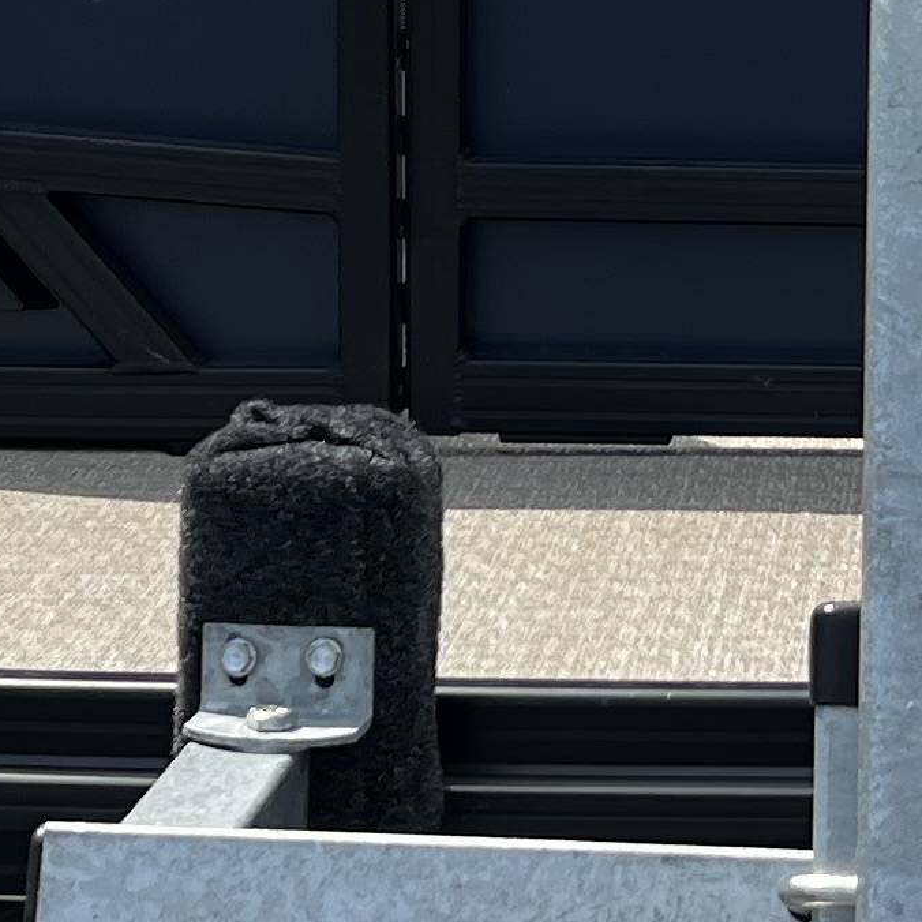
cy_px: 38
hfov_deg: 12.6
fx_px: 4128
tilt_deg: -6.6
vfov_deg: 12.6
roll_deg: -1.6
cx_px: 944
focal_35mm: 137
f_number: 1.5
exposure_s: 1/4444
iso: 50
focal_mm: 5.7
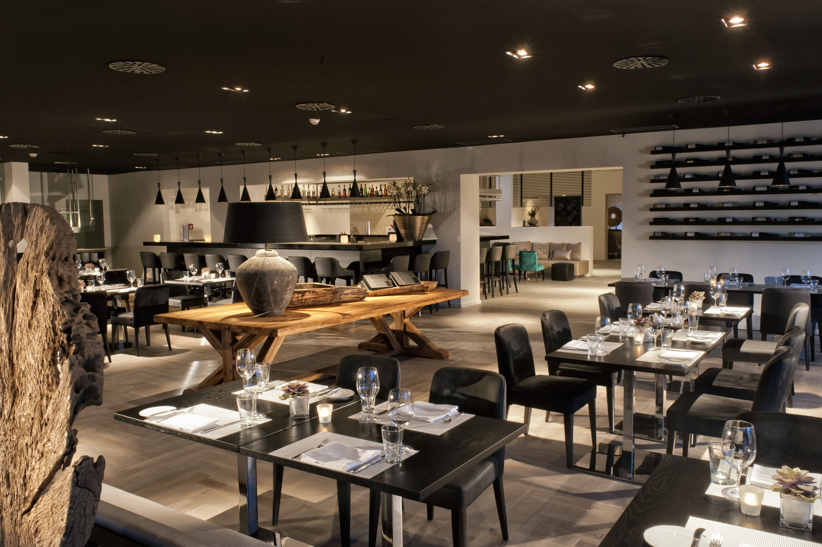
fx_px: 662
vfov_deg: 44.9
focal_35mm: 29
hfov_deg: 63.7
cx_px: 411
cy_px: 274
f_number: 22
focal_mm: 29
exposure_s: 2.5
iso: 250
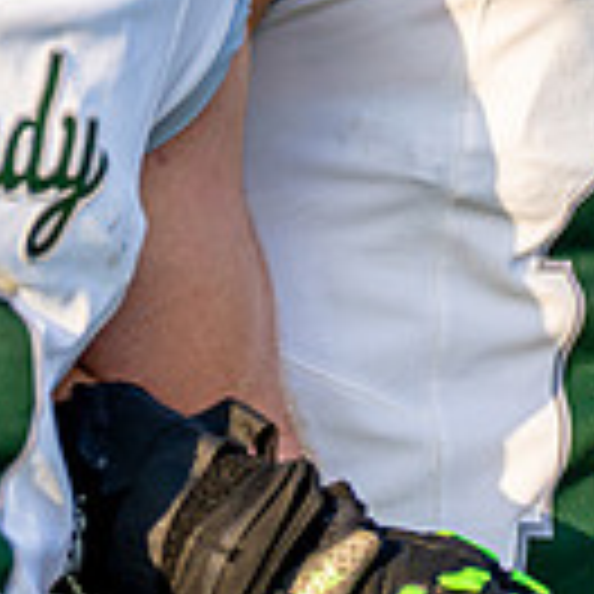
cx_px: 729
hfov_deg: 2.8
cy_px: -279
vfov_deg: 2.8
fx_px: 12173
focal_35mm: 627
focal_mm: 129
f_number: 2.8
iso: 320
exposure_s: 1/1600
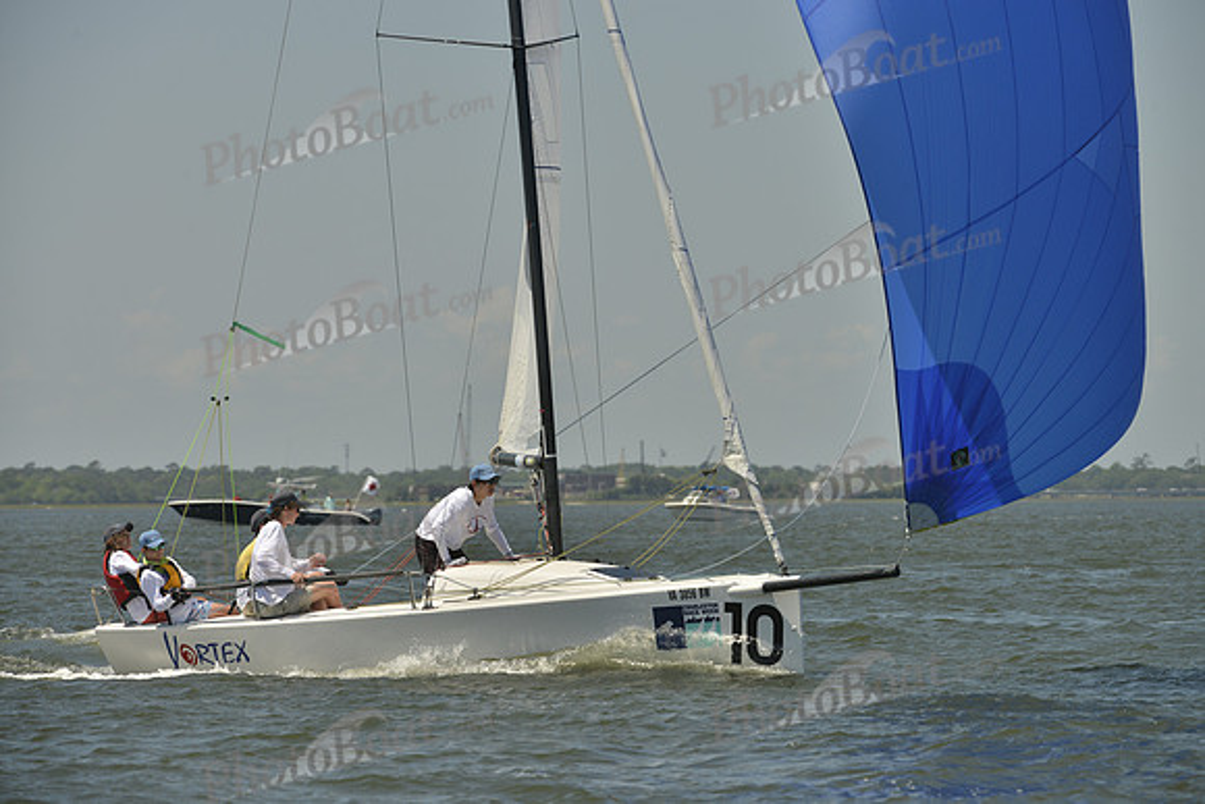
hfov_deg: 8.6
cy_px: 402
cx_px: 602
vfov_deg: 5.7
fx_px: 8035
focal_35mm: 240
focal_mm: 240
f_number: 9
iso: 280
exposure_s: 1/1250
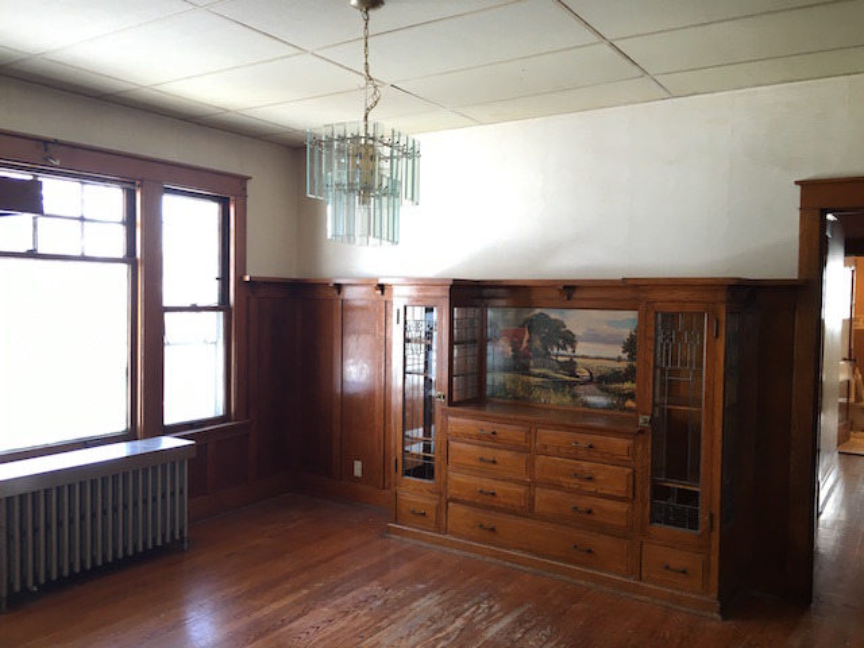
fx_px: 724
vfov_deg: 48.2
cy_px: 324
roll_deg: -0.8
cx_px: 432
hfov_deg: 61.7
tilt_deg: -2.6
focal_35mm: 29
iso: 64
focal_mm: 4.15
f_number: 2.2
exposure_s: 1/30
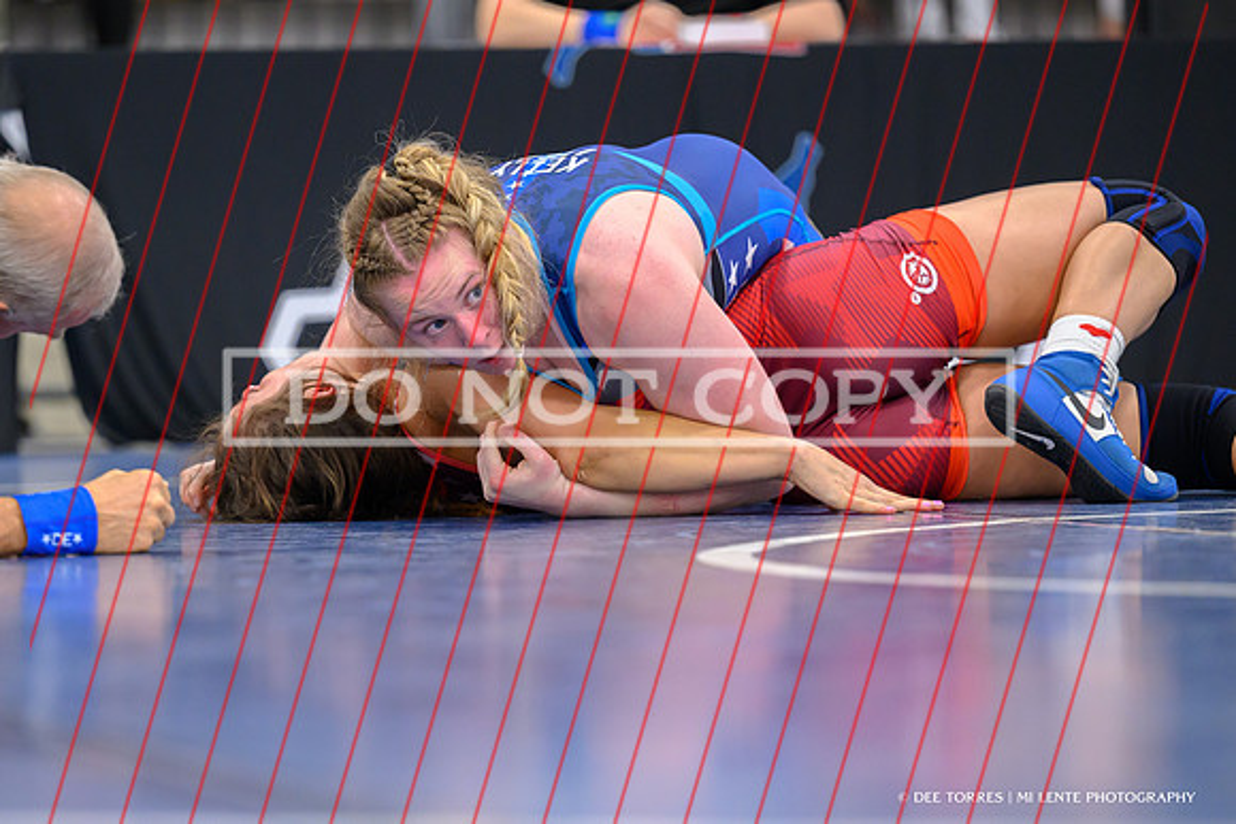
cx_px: 436
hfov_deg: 9.1
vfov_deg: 6.1
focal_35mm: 227
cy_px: 572
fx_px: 7790
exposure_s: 1/800
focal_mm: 160
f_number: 2.8
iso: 2500
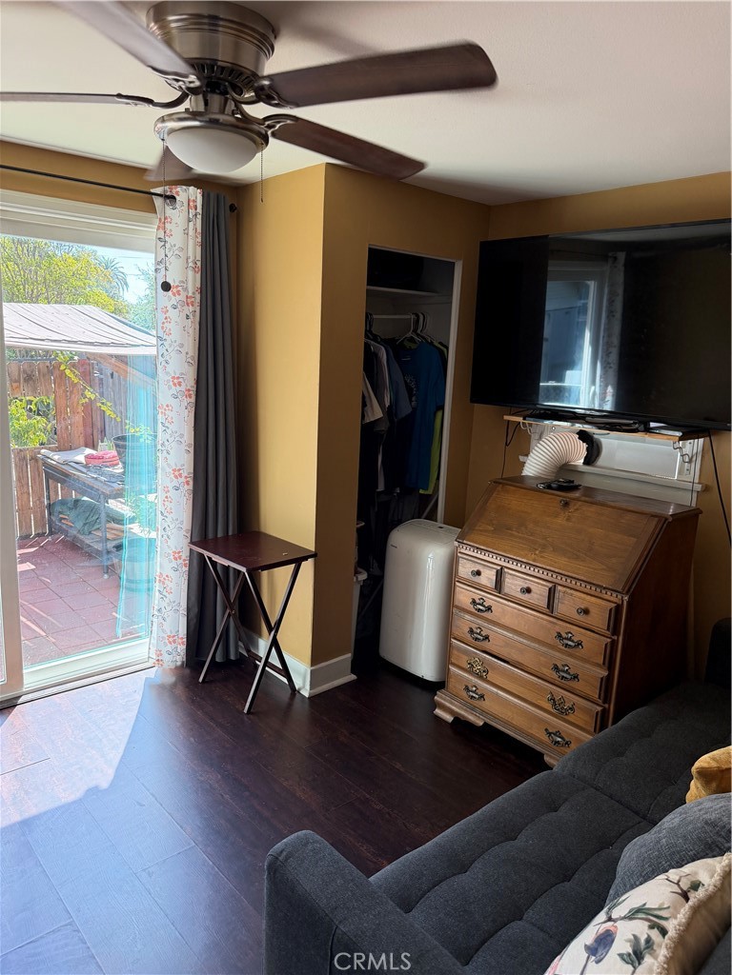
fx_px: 677
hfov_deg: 56.8
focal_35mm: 24
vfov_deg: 71.6
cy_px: 488
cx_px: 366
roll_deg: -3.2
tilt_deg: -13.5
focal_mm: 6.76
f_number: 1.78
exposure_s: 1/221
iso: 200
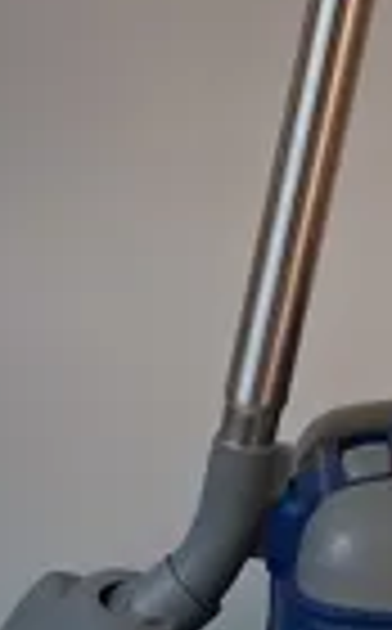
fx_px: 2111
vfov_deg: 16.9
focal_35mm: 123
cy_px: 202
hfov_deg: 10.3
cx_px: 572
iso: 250
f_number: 1.8
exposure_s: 1/50
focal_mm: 4
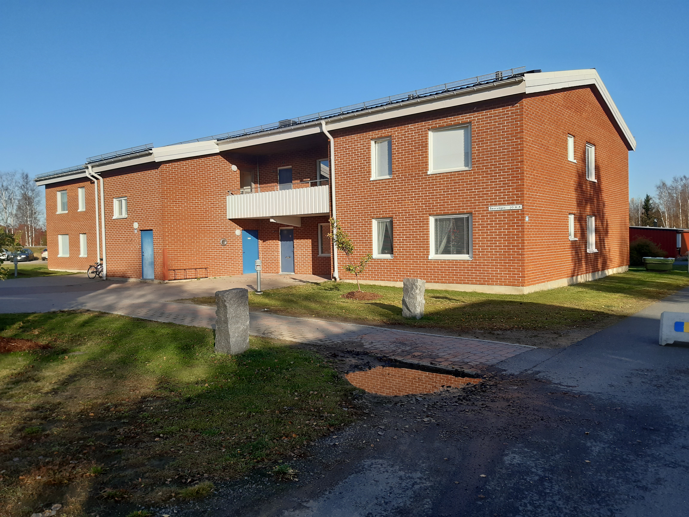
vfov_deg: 53.1
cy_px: 258
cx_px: 344
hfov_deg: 67.3
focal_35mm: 26
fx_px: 518
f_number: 1.7
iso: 40
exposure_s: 1/1258
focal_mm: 3.92
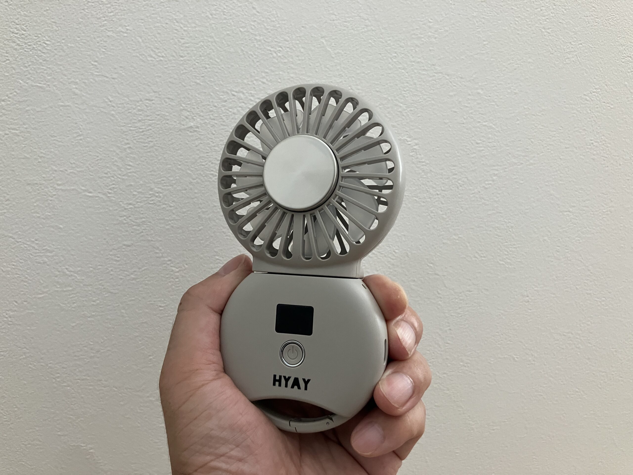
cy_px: 238
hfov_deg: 63.4
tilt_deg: -10.6
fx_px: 512
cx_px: 316
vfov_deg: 49.7
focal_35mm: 28
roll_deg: -1.4
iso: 160
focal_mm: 3.99
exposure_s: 1/60
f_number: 1.8
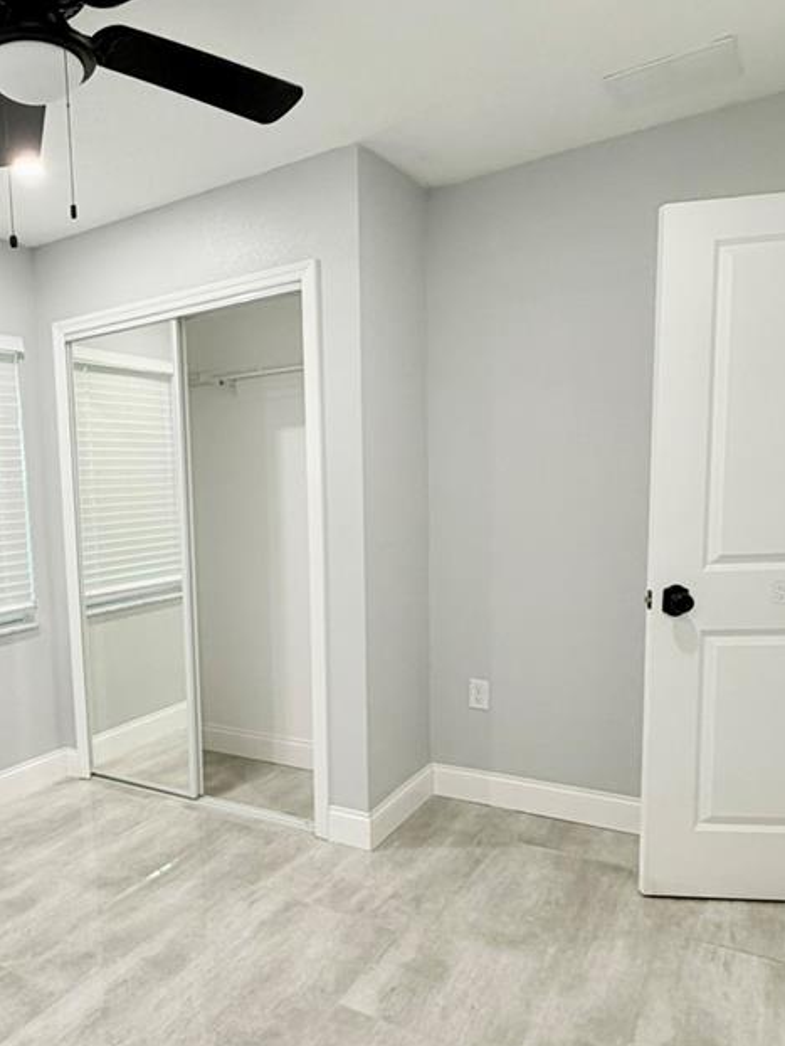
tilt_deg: -7.0
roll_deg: +2.8
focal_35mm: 27
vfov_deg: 65.0
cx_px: 136
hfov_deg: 48.0
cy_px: 592
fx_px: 816
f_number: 2.2
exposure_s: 1/120
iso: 320
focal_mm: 2.22
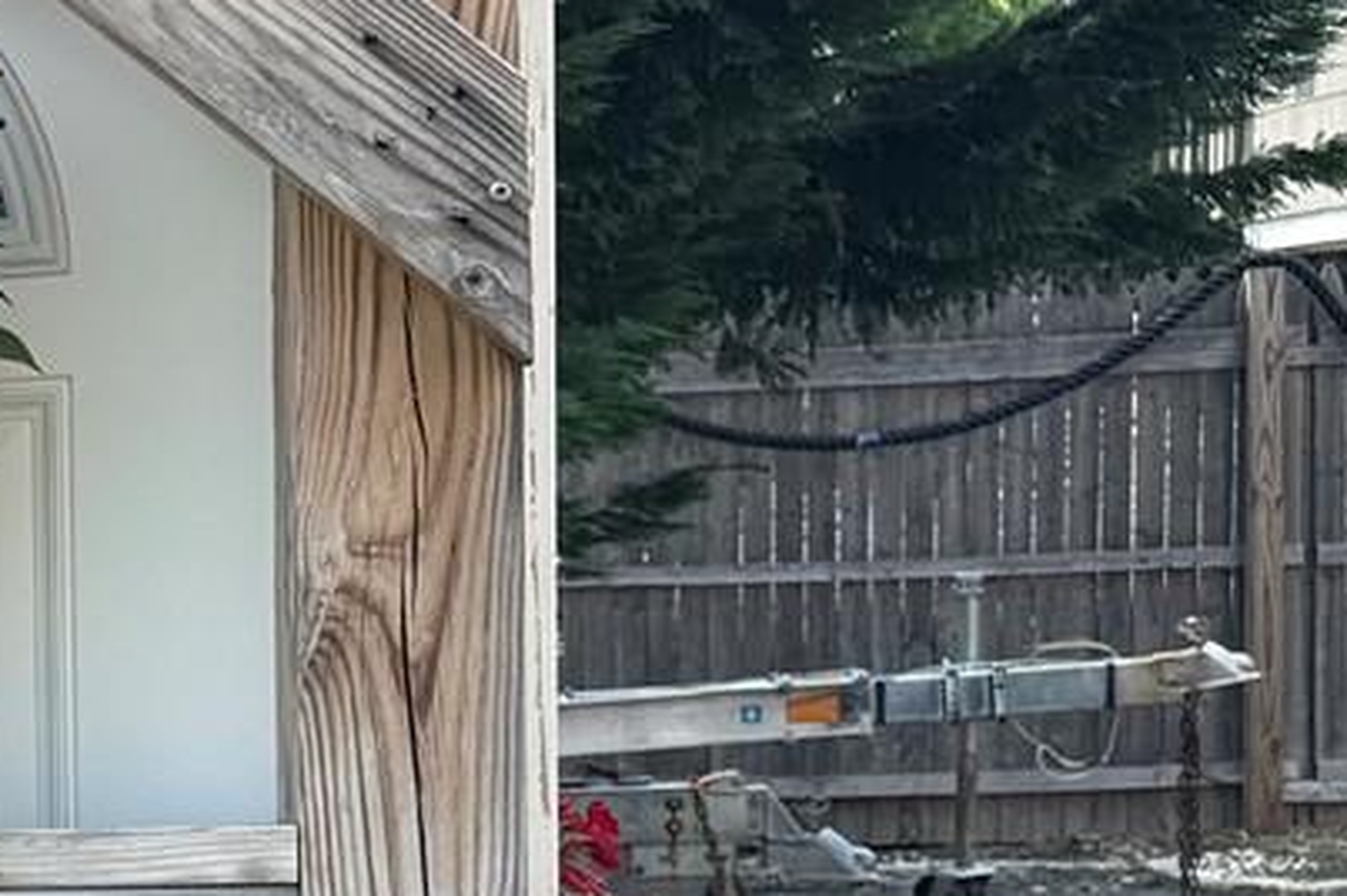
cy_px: 883
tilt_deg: -6.1
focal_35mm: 127
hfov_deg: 13.0
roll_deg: +2.5
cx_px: -1681
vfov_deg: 10.7
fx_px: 4748
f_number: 1.78
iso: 80
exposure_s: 1/1174
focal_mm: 6.76
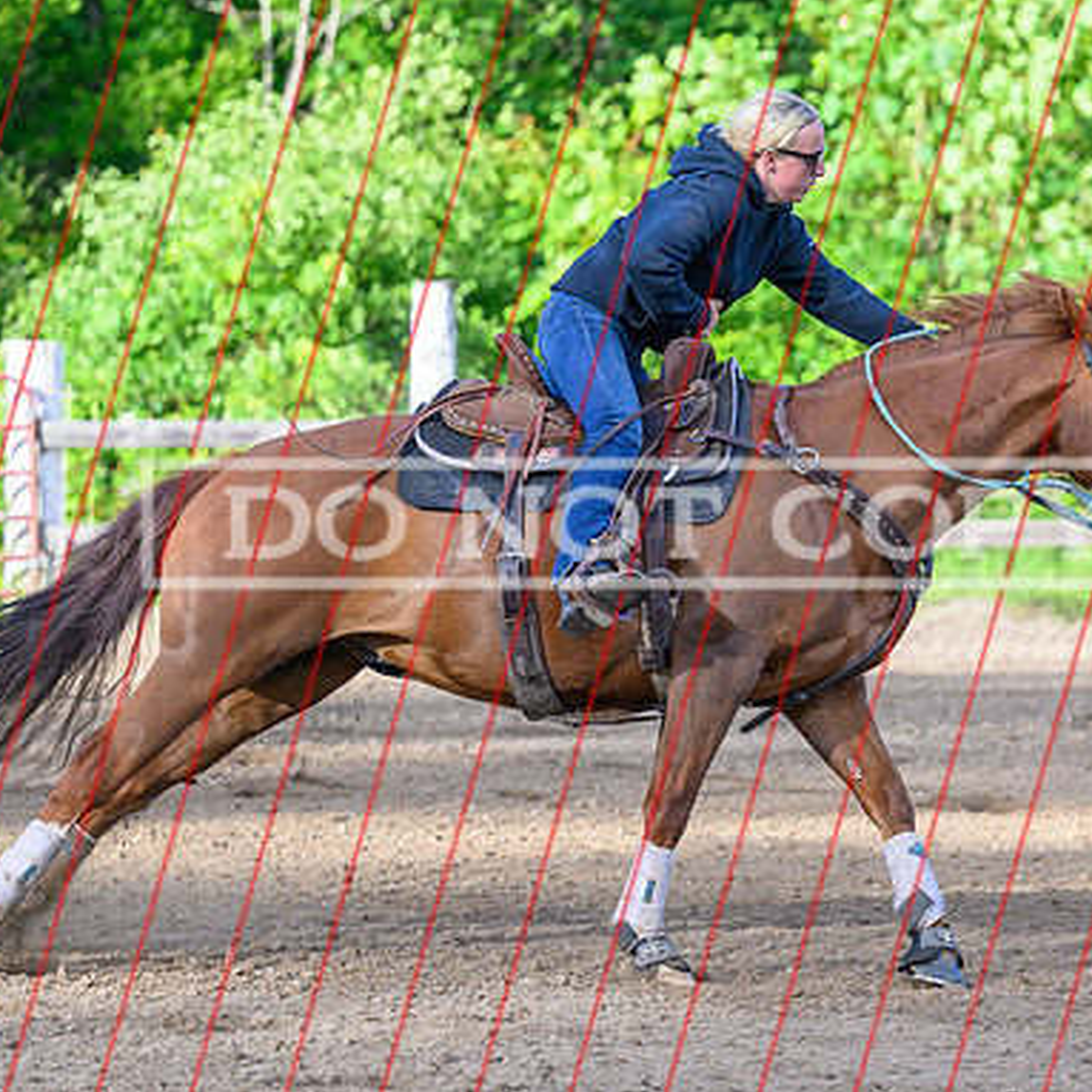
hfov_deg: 9.4
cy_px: 491
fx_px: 6638
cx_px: 780
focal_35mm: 186
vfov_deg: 9.4
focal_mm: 102
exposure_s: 1/2500
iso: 560
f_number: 2.8
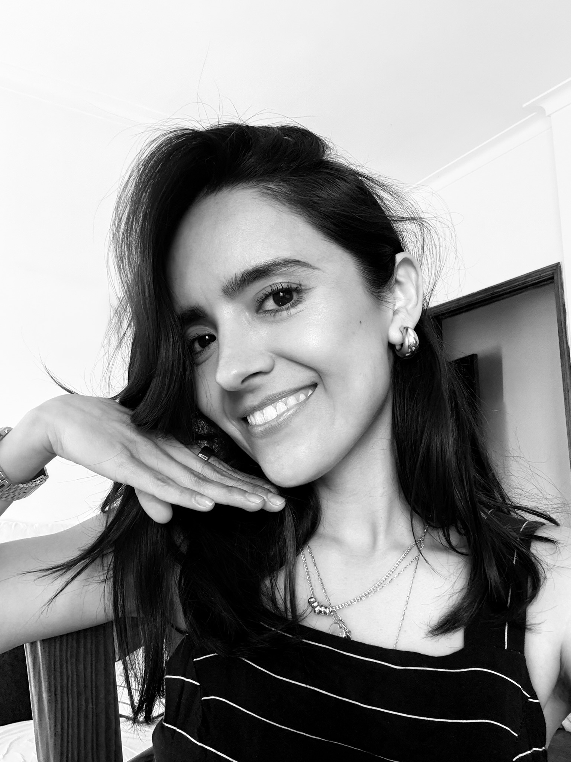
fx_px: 660
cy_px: 381
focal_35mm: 30
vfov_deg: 60.0
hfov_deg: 46.8
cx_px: 286
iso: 80
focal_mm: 2.69
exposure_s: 1/60
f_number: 1.9
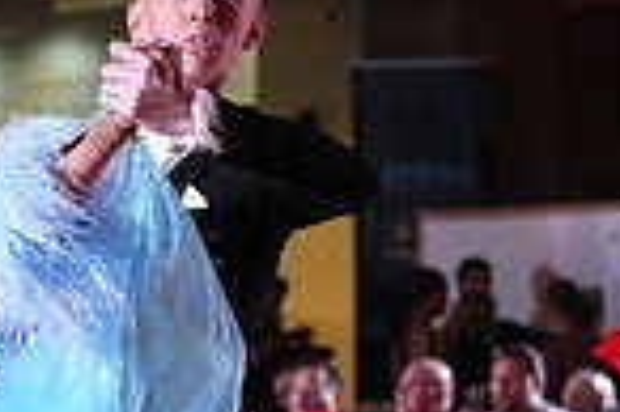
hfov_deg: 5.3
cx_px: -21
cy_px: 571
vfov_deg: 3.5
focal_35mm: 389
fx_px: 6692
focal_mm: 98
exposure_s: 1/400
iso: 10000
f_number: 5.6
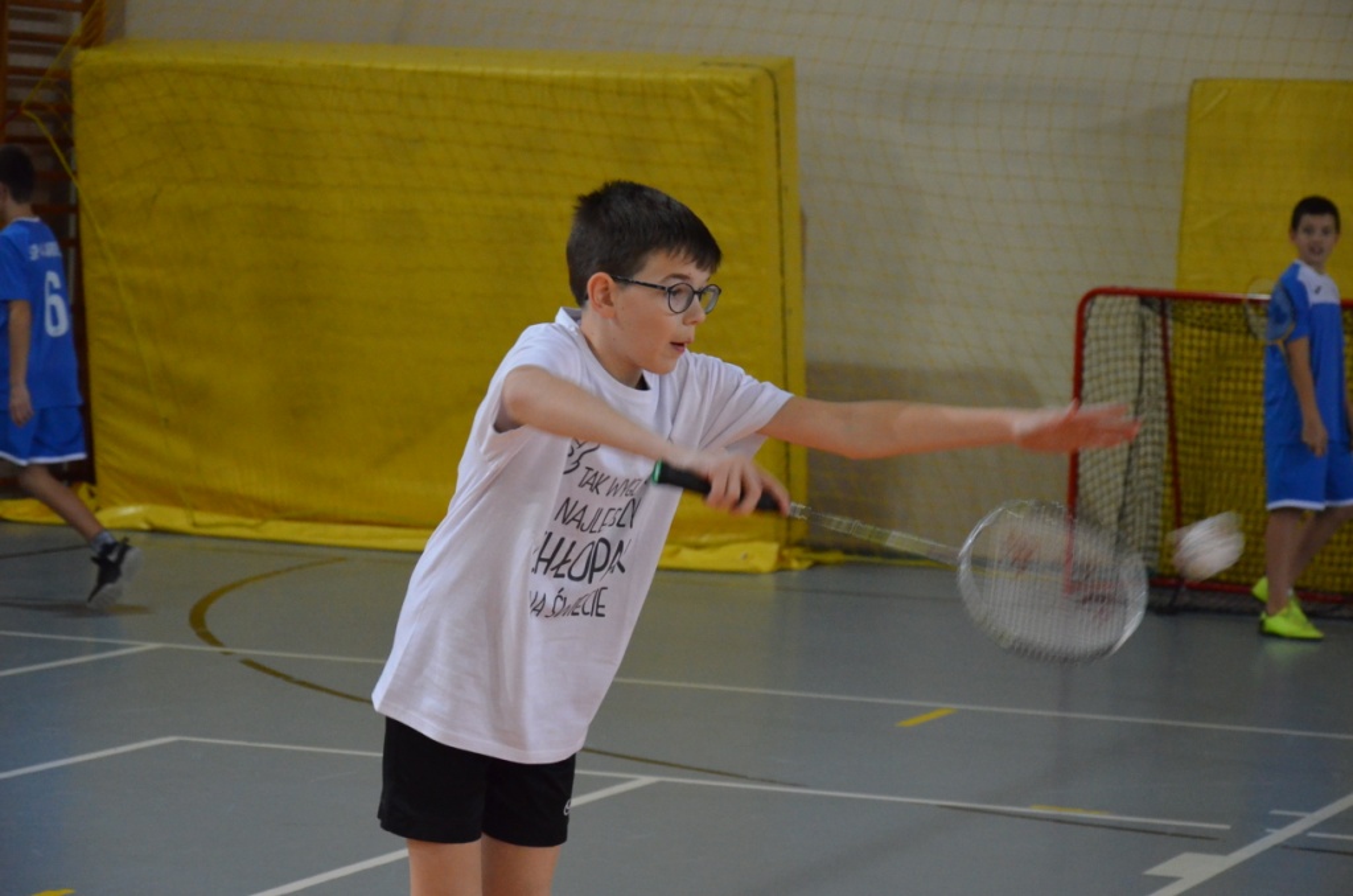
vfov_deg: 10.7
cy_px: 448
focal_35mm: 128
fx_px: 4781
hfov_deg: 16.1
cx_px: 676
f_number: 5.6
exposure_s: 1/125
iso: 3200
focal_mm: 85
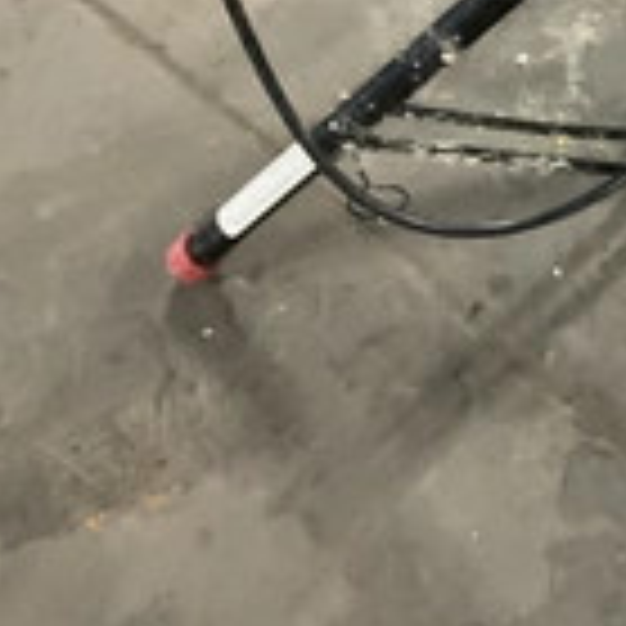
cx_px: 712
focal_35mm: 74
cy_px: 18
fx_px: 1514
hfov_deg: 21.9
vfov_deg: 22.6
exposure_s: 1/30
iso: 400
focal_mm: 3
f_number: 1.8
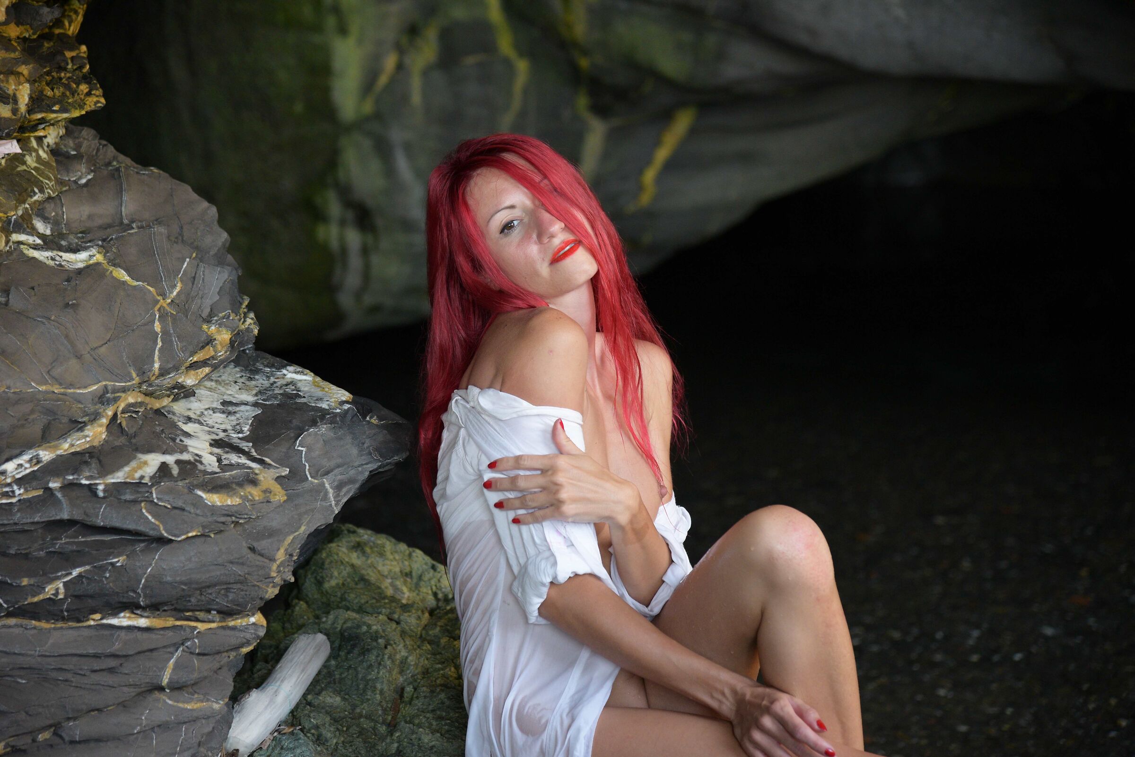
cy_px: 378
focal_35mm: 120
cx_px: 568
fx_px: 3784
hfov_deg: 17.1
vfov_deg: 11.4
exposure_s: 1/200
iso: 1600
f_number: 4
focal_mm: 120
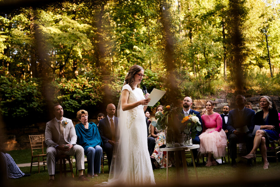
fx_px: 272
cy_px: 94
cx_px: 140
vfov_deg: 37.9
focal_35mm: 35
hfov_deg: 54.4
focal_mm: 35
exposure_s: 1/320
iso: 100
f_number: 2.2
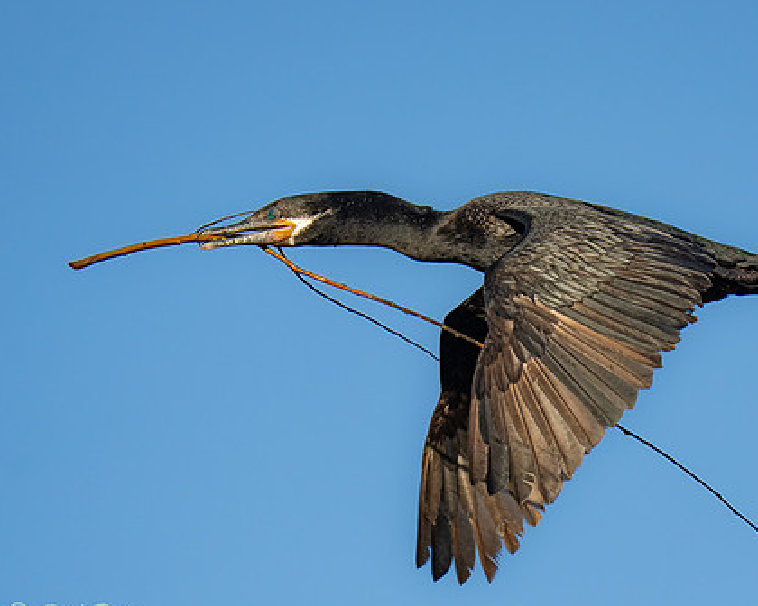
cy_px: 292
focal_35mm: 675
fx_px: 15143
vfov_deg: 2.3
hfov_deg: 2.9
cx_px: 593
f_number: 7.1
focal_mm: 362
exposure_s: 1/3200
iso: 1000
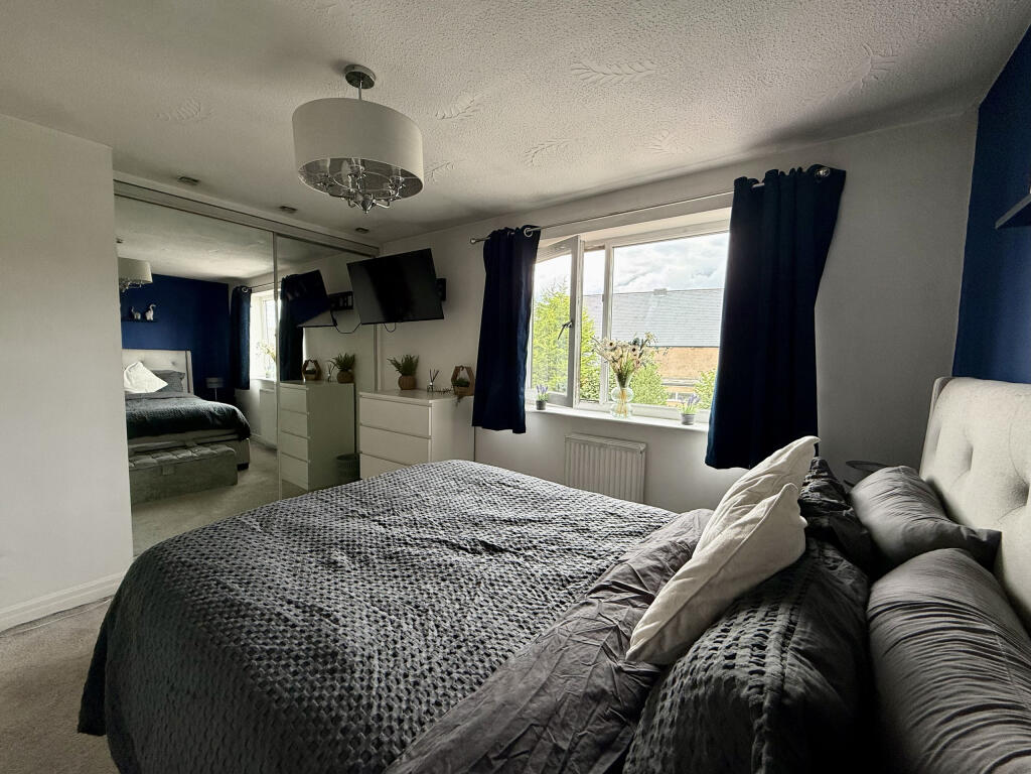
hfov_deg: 102.1
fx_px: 417
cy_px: 387
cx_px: 516
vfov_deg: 85.7
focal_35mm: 14
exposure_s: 1/99
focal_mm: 2.22
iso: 100
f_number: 2.2
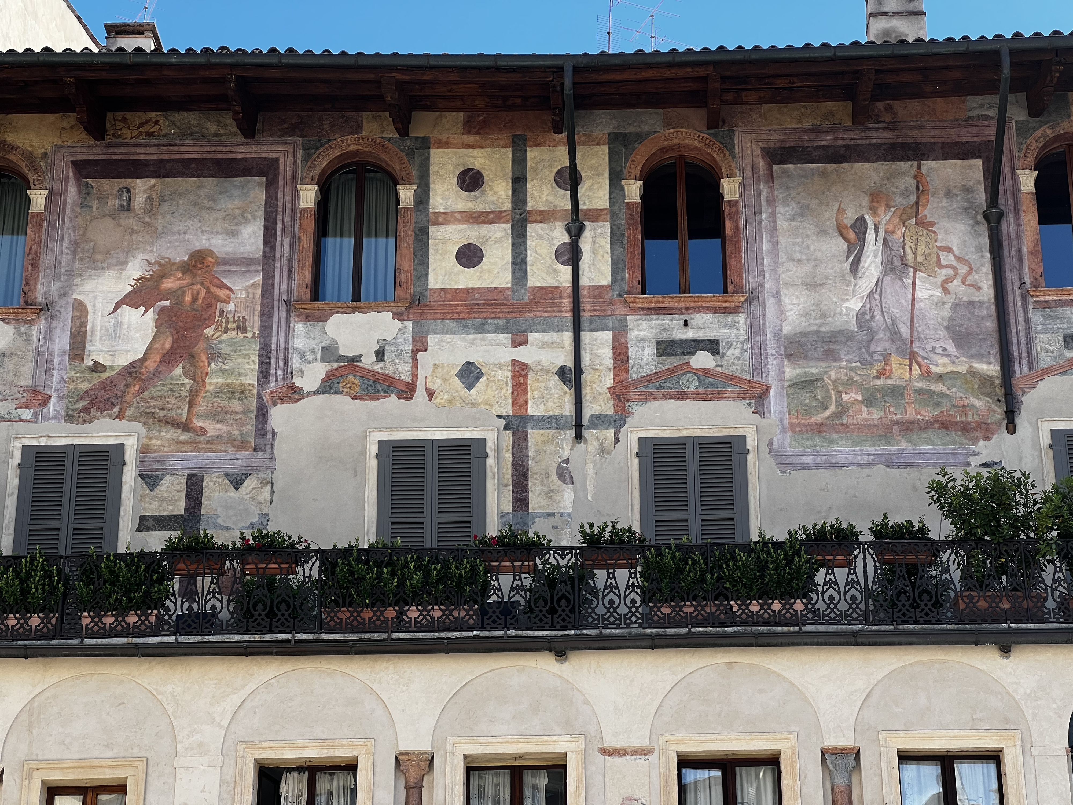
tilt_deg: +23.5
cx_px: 536
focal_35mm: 77
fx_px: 2387
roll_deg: +0.7
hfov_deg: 25.3
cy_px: 402
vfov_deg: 19.1
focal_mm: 9
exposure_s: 1/314
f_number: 2.8
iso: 32
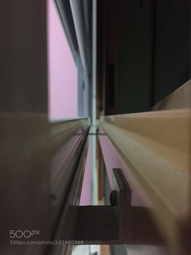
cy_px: 128
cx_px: 96
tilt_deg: -3.0
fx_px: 213
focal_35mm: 29
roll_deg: -0.7
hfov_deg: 48.2
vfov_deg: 61.7
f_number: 2.2
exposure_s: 1/17
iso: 400
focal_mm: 4.15
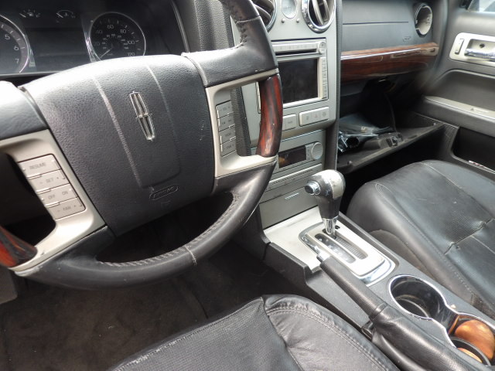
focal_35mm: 24
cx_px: 248
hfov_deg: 71.6
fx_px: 343
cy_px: 186
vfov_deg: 56.8
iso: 124
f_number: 3.2
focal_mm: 4.3
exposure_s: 1/33
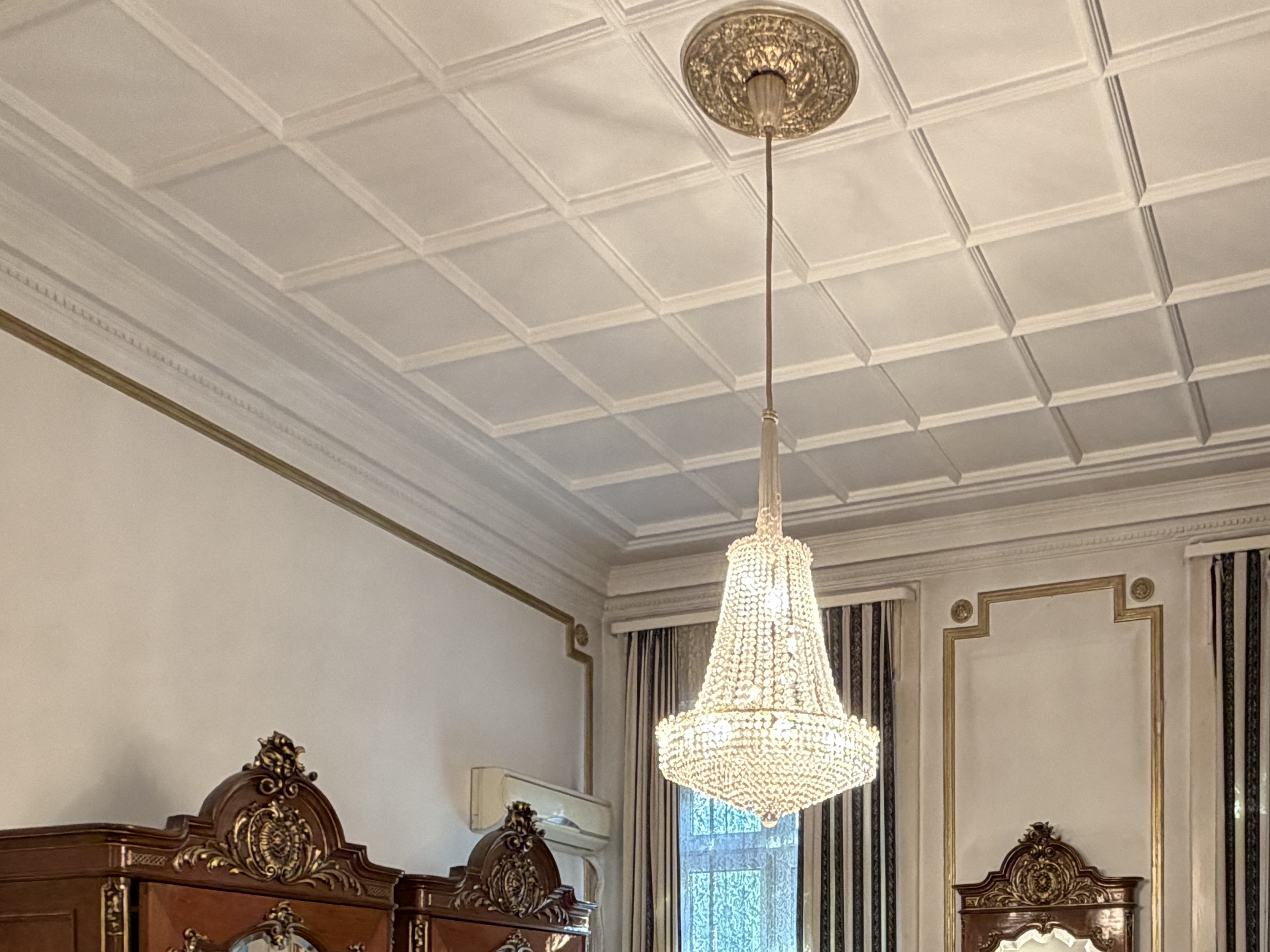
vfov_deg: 35.5
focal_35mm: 35
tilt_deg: +0.8
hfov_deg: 51.2
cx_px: 893
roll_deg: +0.8
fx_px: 1284
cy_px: 1015
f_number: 2.2
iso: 200
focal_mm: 2.22
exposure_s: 1/50
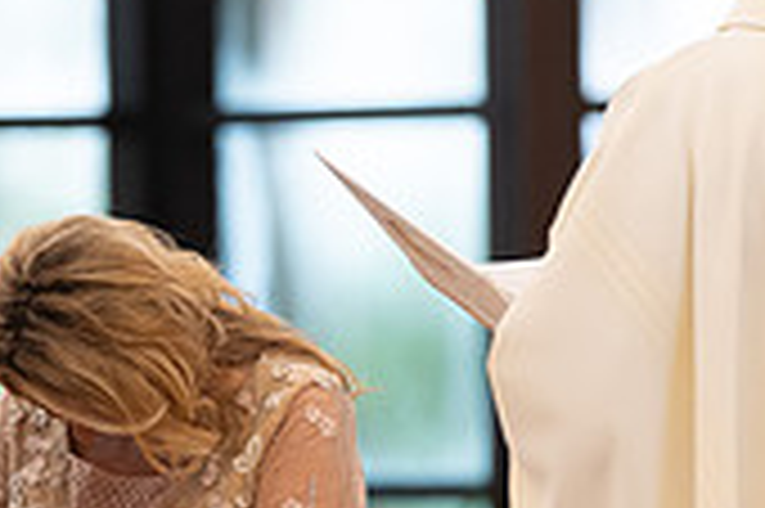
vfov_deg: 2.1
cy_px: 695
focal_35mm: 645
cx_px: -36
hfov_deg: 3.2
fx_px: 13693
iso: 2500
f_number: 4
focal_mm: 189
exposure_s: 1/125
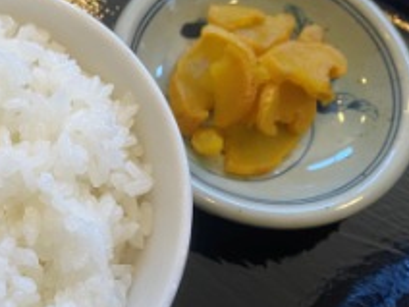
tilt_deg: -65.5
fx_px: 650
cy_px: 156
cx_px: 69
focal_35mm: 55
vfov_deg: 26.6
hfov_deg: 33.7
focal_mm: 4.25
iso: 80
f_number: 1.8
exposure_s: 1/60
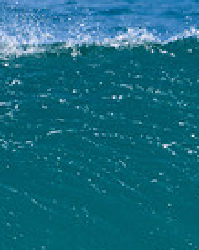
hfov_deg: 0.5
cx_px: 403
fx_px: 22086
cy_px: 260
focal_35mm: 2990
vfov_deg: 0.6
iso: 320
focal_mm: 500
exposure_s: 1/2000
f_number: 5.6
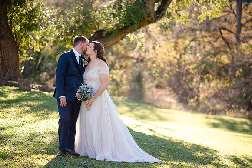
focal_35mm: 85
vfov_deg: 16.1
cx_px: 126
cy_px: 84
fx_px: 595
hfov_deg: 23.9
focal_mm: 85
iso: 200
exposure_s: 1/1600
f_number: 1.8
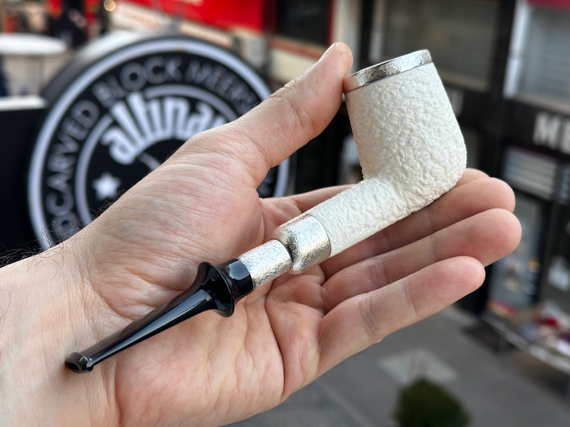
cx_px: 285
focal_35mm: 48
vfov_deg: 30.3
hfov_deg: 39.7
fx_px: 790
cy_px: 214
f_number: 1.78
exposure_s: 1/181
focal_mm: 6.86
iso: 50
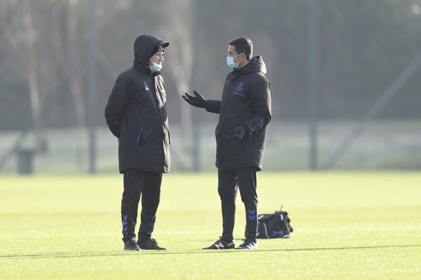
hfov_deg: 5.2
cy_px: 140
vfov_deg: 3.4
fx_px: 4678
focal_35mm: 400
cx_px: 210
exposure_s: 1/1600
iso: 400
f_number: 3.2
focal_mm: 400
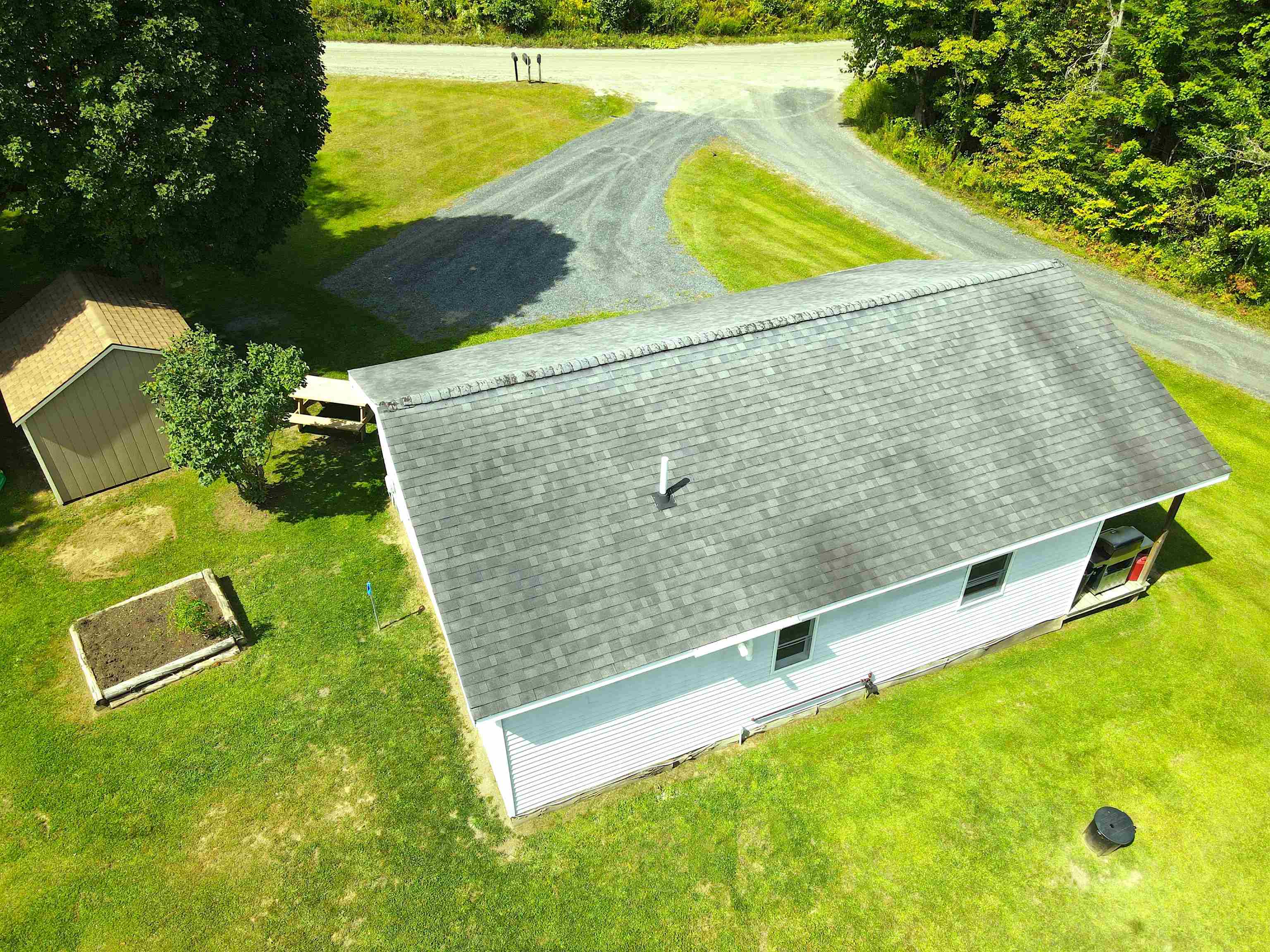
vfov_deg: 56.8
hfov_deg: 71.6
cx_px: 635
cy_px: 476
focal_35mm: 24
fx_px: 881
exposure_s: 1/25
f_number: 2.8
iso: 100
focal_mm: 4.5
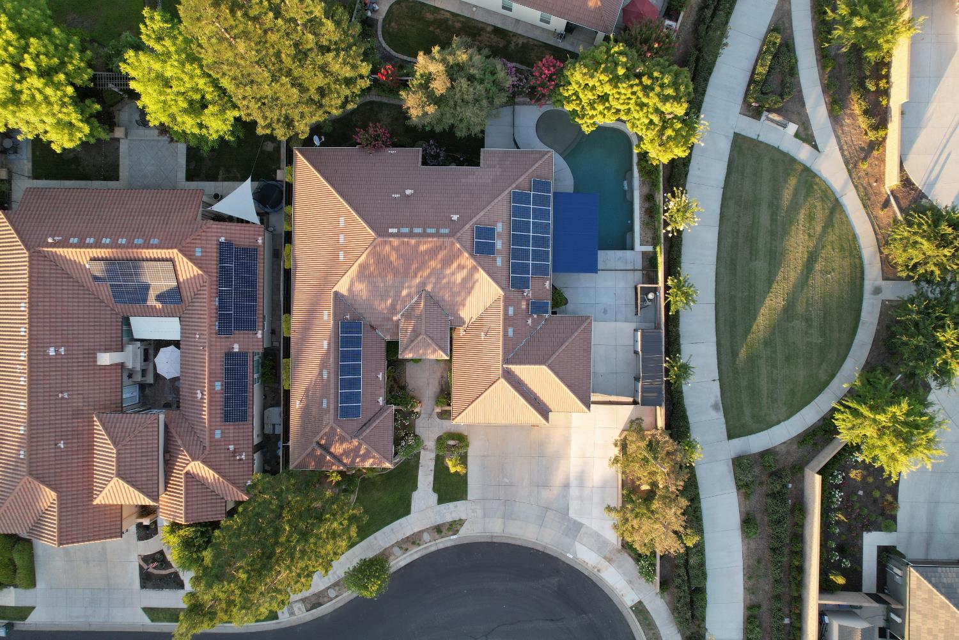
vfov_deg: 57.2
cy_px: 320
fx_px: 586
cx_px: 480
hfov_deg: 78.6
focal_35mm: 22
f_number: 2.8
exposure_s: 1/160
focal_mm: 8.38
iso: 140
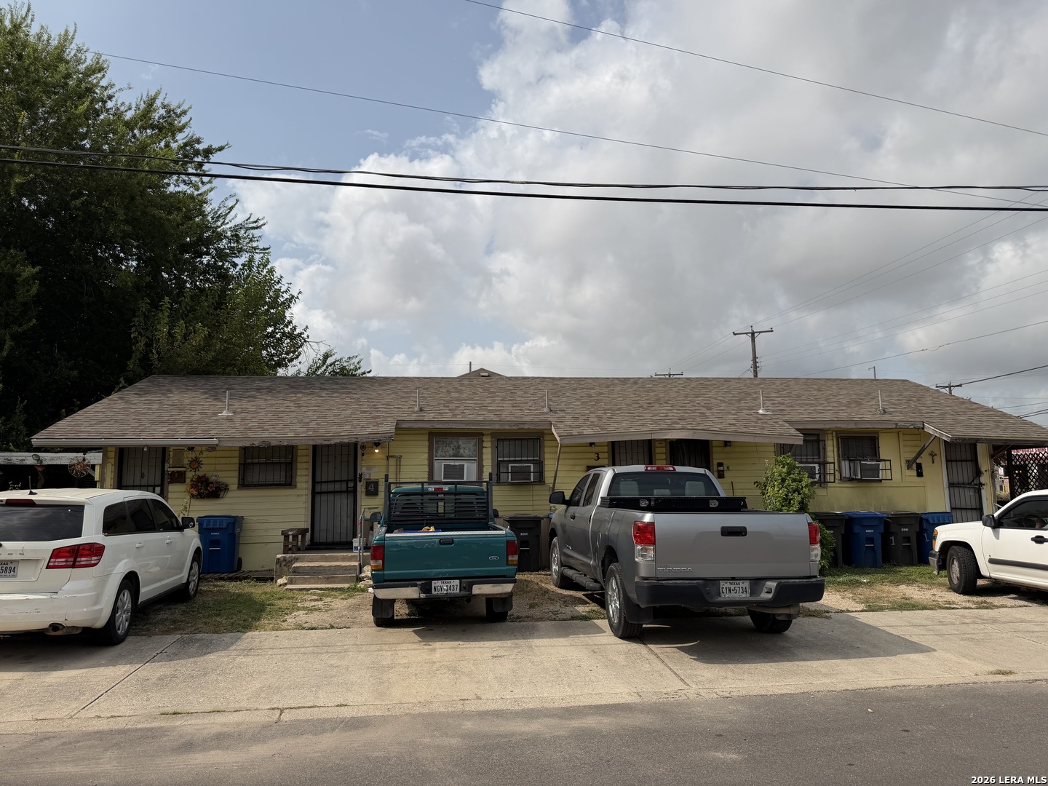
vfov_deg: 56.8
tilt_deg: +9.1
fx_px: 727
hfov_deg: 71.6
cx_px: 524
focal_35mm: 24
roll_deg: +0.4
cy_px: 393
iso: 80
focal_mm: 6.76
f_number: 1.78
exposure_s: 1/9091
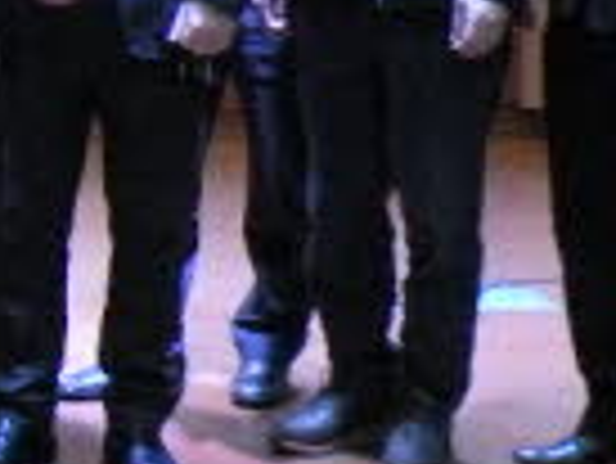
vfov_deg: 8.8
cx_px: -706
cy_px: -158
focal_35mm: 167
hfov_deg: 10.6
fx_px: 2974
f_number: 2.8
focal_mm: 4.7
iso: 400
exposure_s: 1/61.1
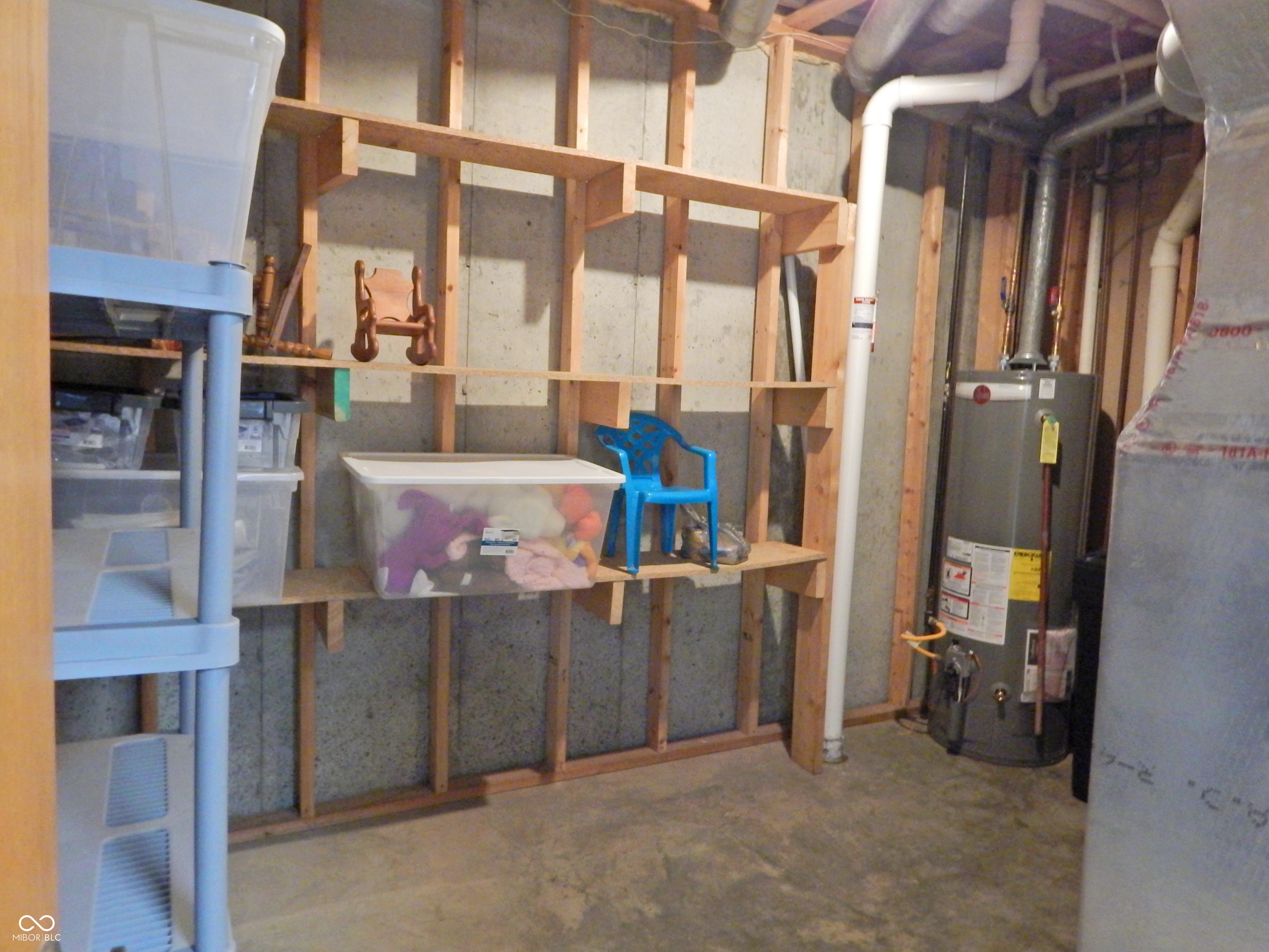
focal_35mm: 22
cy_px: 476
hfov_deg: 76.4
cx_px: 634
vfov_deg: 61.1
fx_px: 807
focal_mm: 4
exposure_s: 1/6
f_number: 3
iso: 800
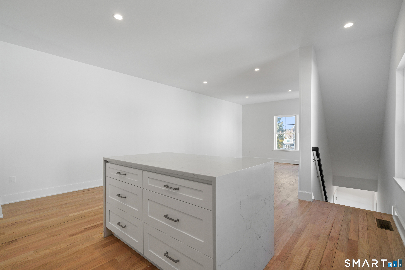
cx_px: 202
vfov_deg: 73.7
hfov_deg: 96.7
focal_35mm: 16
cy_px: 135
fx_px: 180
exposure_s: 1/10
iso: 250
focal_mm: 16
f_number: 9
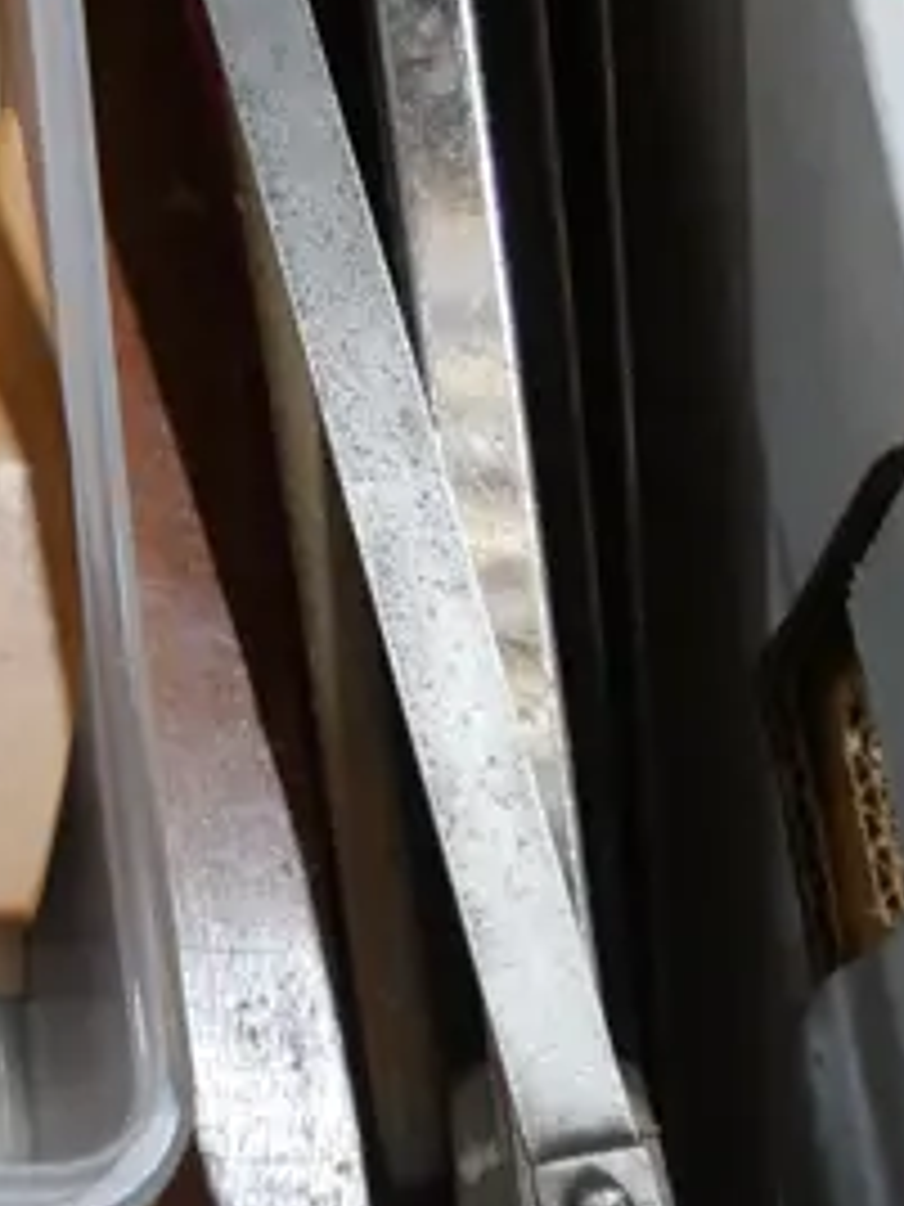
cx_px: -522
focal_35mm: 130
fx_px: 4527
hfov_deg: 10.9
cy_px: 108
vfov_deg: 15.0
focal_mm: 17
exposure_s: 1/60
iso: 320
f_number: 4
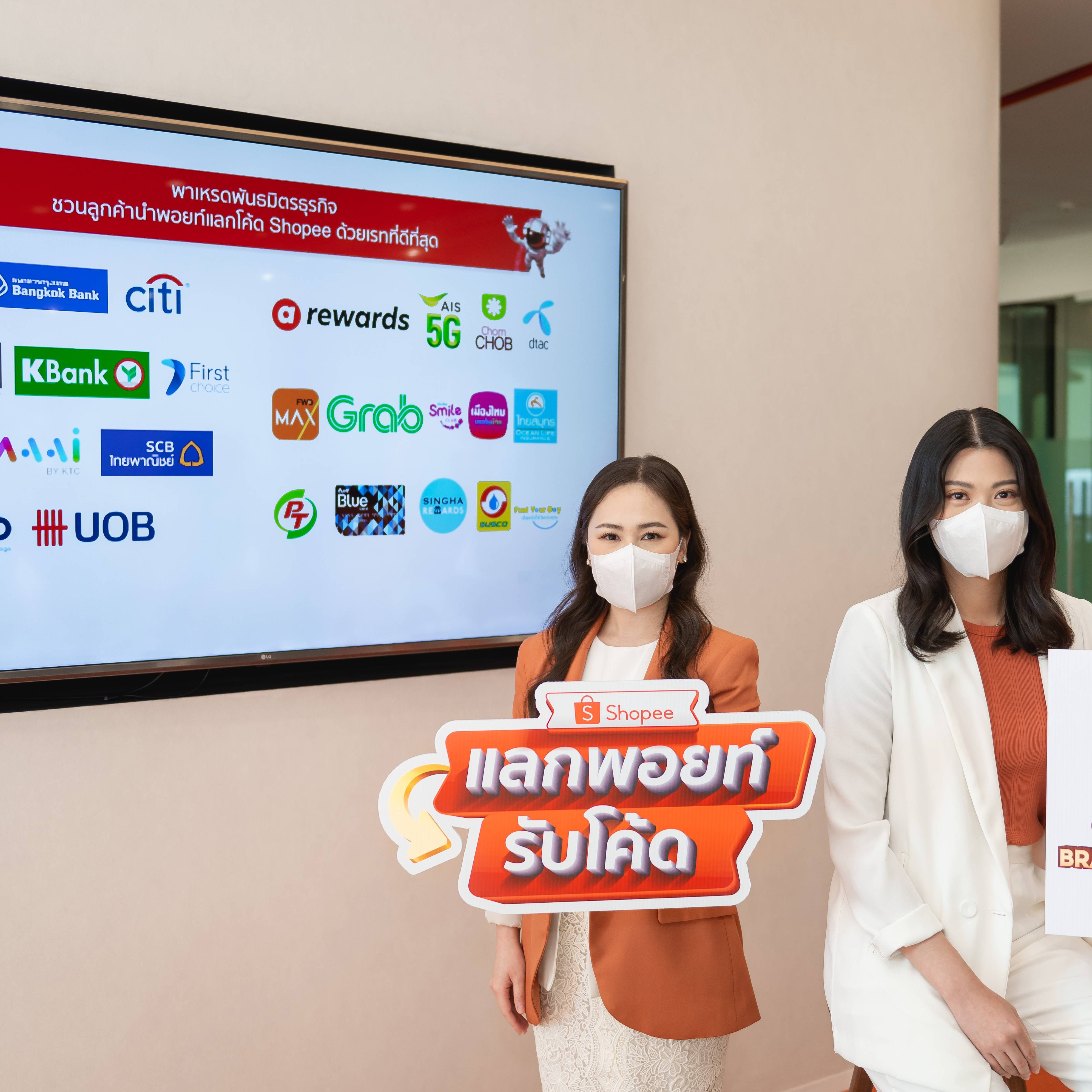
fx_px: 1749
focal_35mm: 49
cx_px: 629
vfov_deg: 34.7
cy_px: 550
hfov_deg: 34.6
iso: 200
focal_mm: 38
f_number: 2.8
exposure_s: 1/125
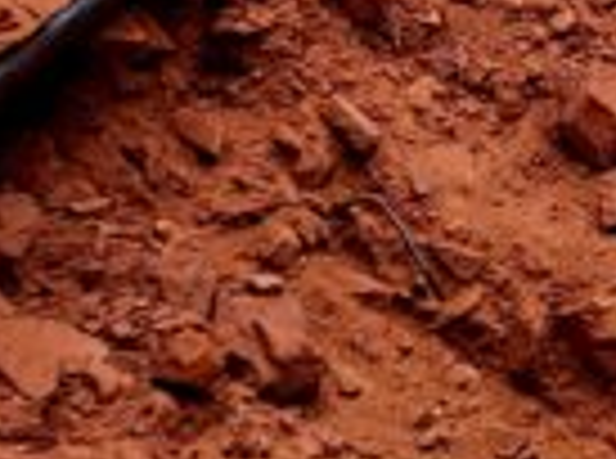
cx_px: 1924
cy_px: -999
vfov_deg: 6.7
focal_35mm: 195
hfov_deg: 8.4
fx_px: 3461
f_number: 1.8
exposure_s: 1/1250
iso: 40
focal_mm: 5.4
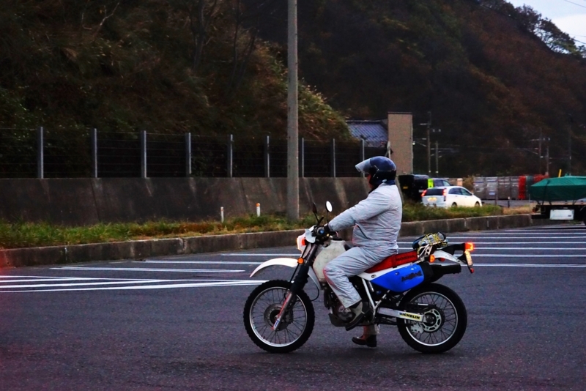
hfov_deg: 27.7
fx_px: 1189
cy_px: 196
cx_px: 293
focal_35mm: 73
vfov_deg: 18.7
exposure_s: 1/320
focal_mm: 73
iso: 6400
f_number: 6.3
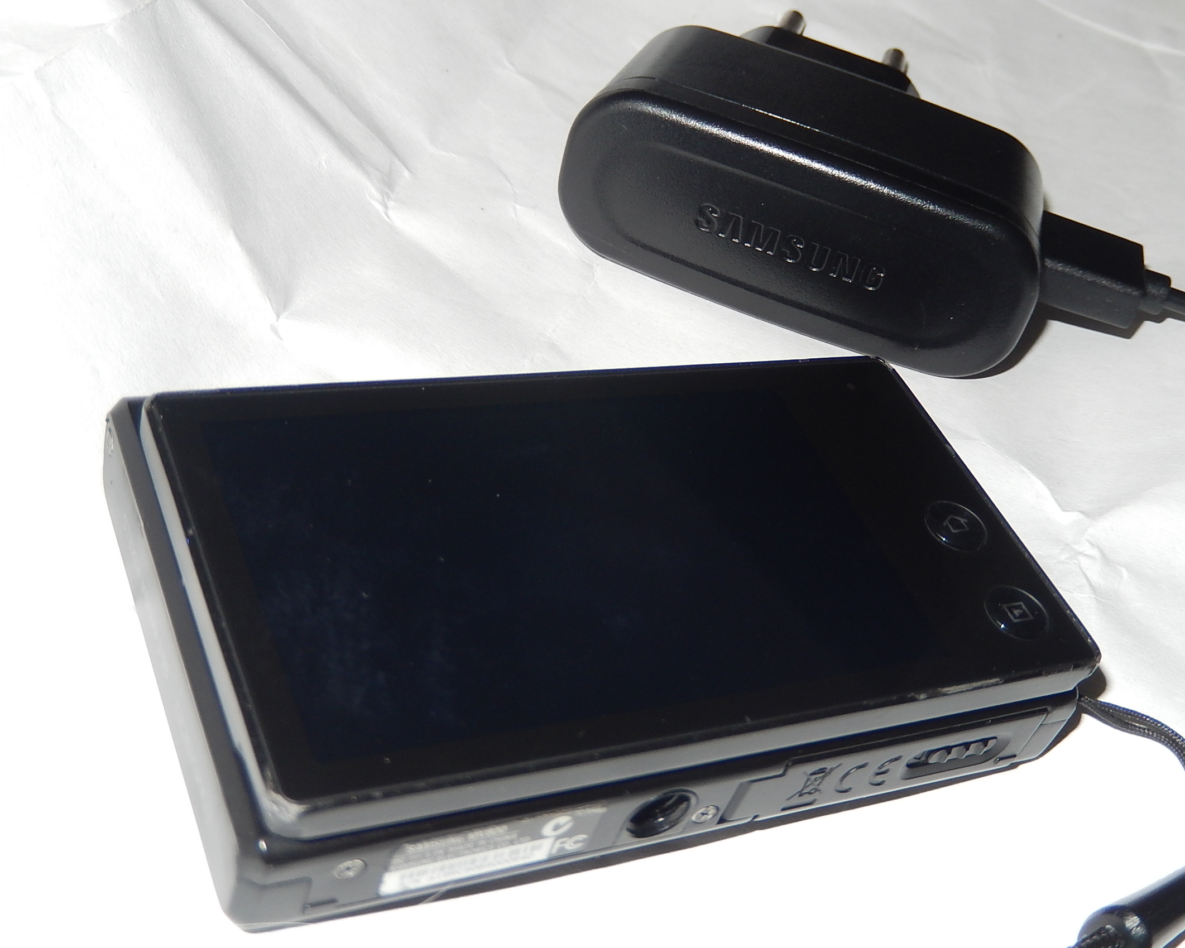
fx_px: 1649
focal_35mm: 47
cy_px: 474
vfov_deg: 32.1
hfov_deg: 39.5
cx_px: 632
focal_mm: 8.1
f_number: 8.6
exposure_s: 1/30
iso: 200
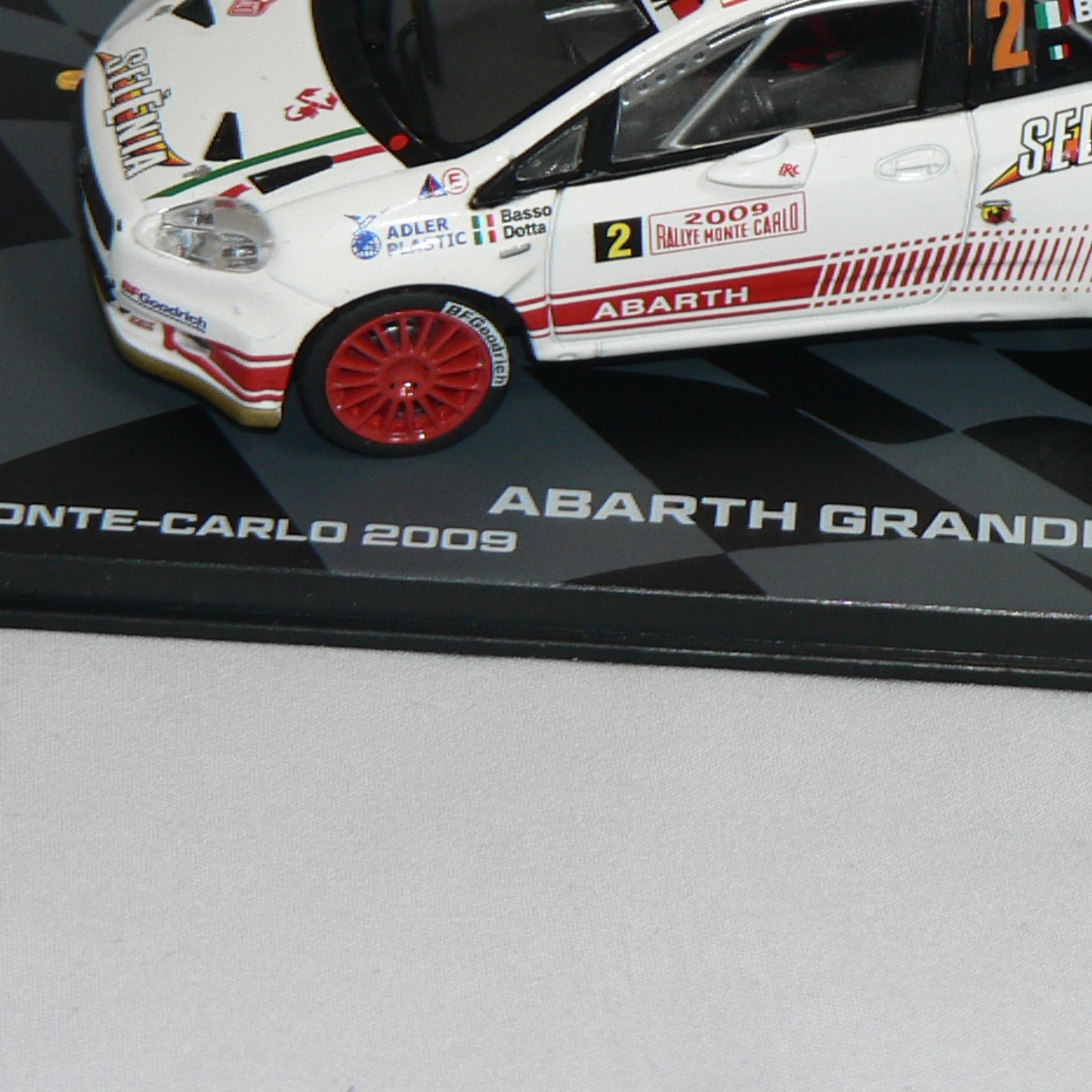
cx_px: 879
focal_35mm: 209
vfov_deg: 8.3
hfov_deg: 8.4
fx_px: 7459
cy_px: 145
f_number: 3.2
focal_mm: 14.3
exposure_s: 1/60
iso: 80
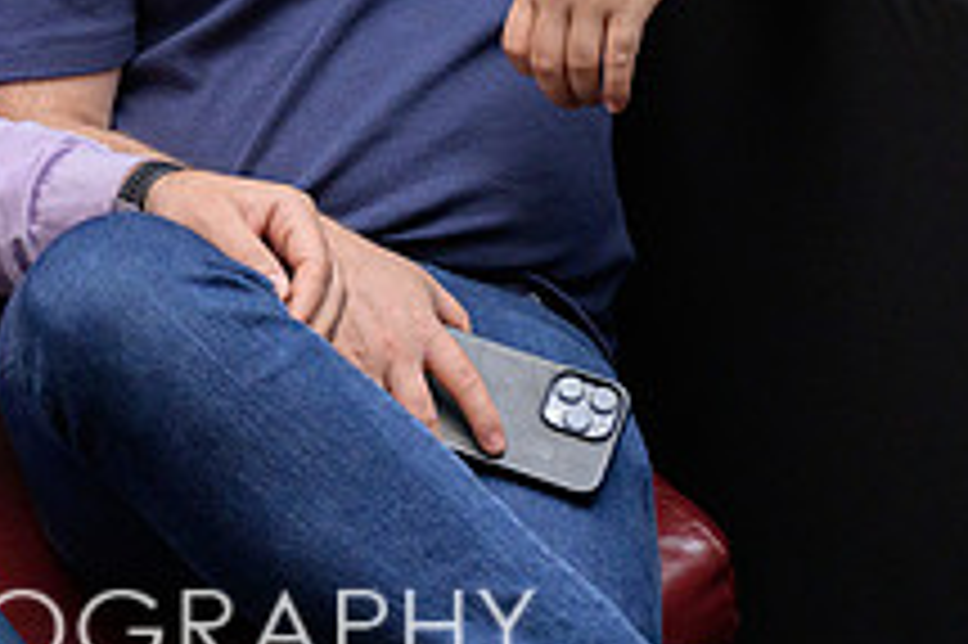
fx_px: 2982
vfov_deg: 12.0
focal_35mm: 111
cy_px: -196
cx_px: -75
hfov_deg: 17.8
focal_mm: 39
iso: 2000
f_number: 4
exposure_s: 1/200
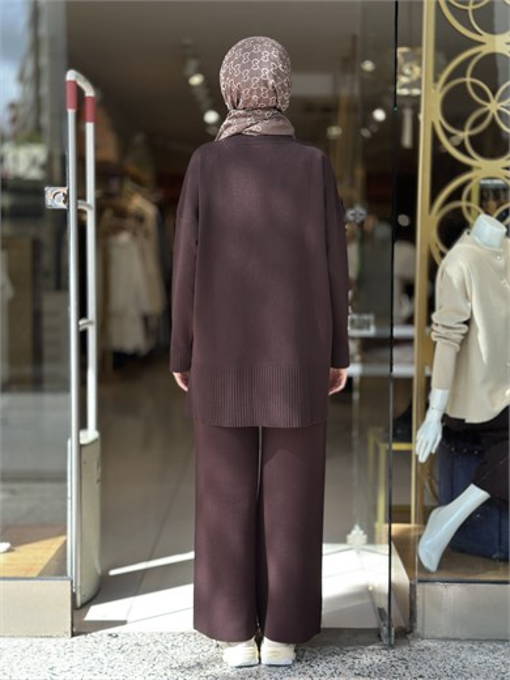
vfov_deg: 39.7
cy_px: 340
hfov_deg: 30.3
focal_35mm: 48
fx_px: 943
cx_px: 255
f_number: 1.78
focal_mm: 6.86
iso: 80
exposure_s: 1/524
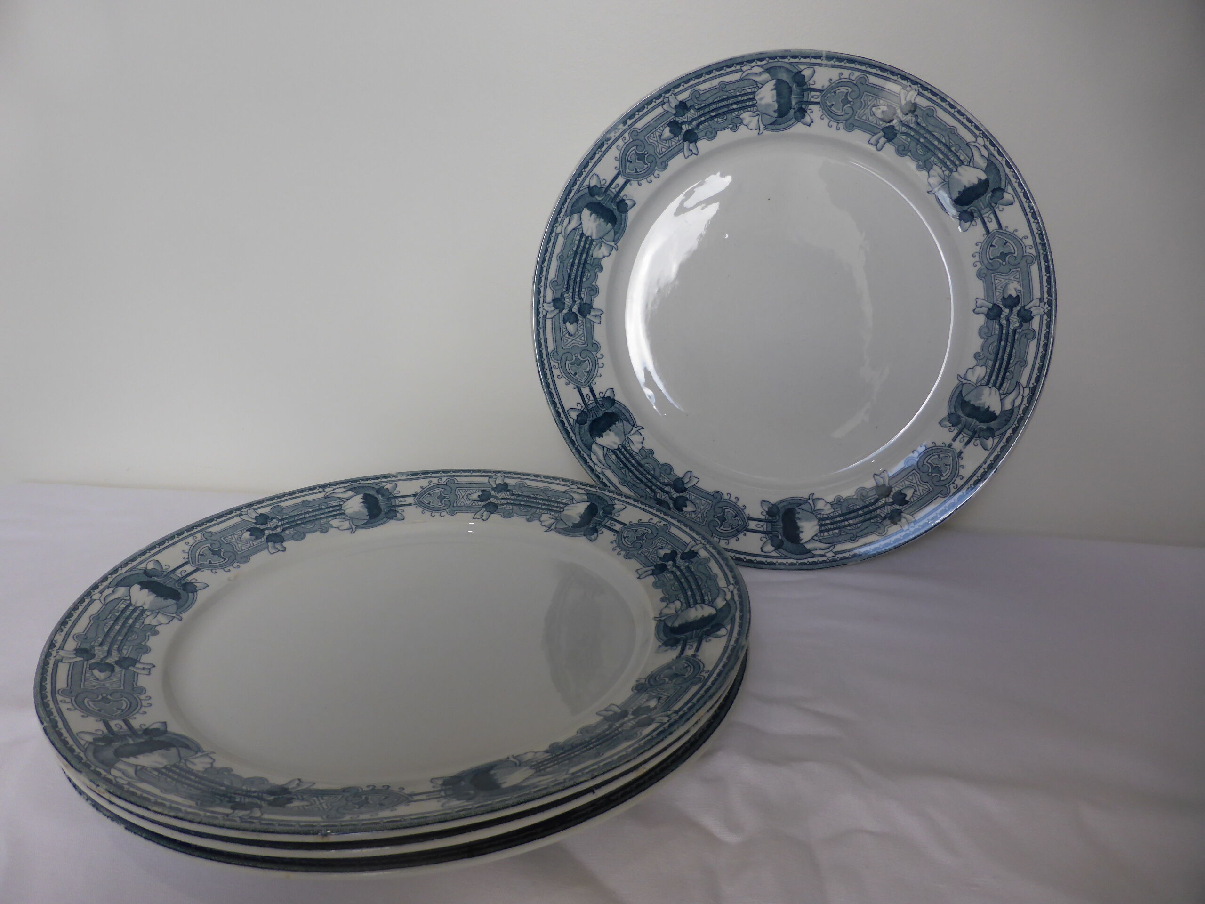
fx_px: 870
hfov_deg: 69.4
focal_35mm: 25
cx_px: 602
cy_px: 452
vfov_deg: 54.9
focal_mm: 4.3
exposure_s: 1/80
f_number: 3.3
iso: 100
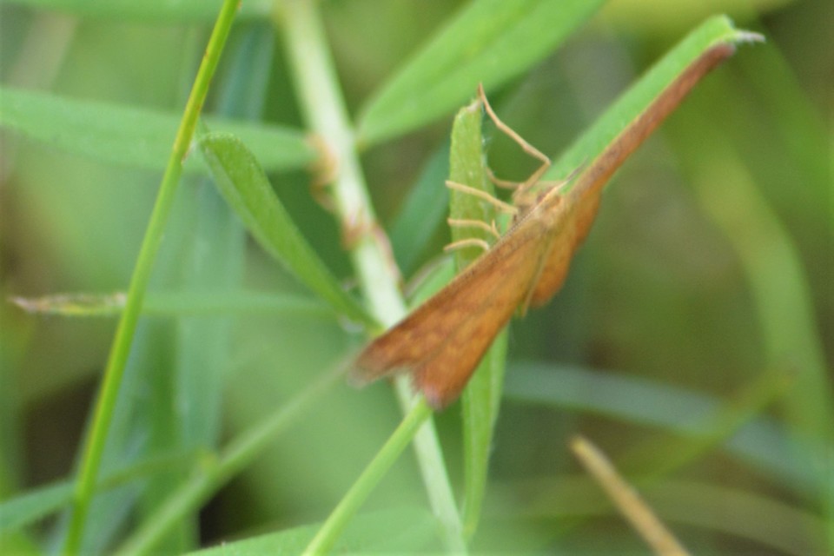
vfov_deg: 3.1
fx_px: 10424
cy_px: 278
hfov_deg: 4.6
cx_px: 417
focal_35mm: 450
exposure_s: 1/125
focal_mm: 300
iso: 360
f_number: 8
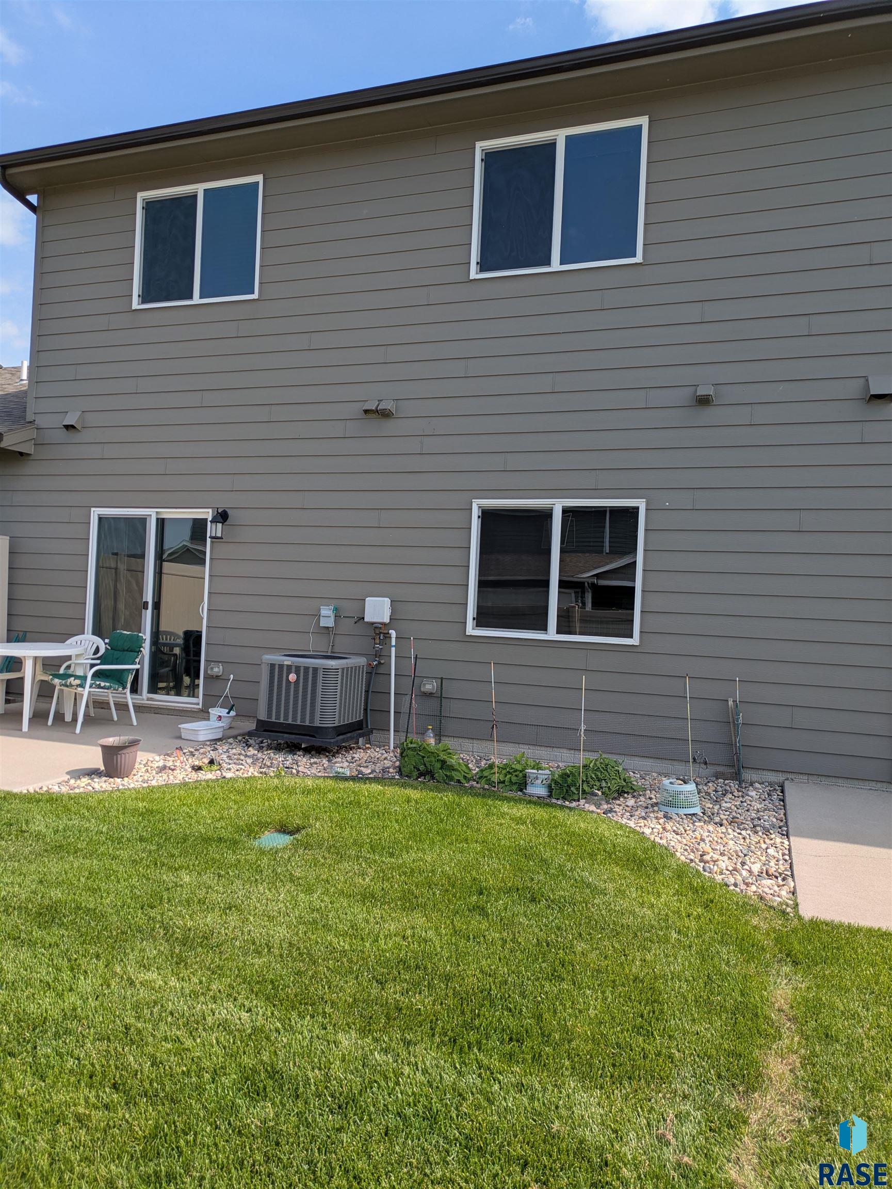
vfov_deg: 69.4
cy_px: 594
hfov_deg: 54.9
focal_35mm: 25
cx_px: 446
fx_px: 859
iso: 46
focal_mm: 5.43
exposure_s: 1/1247
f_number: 1.89
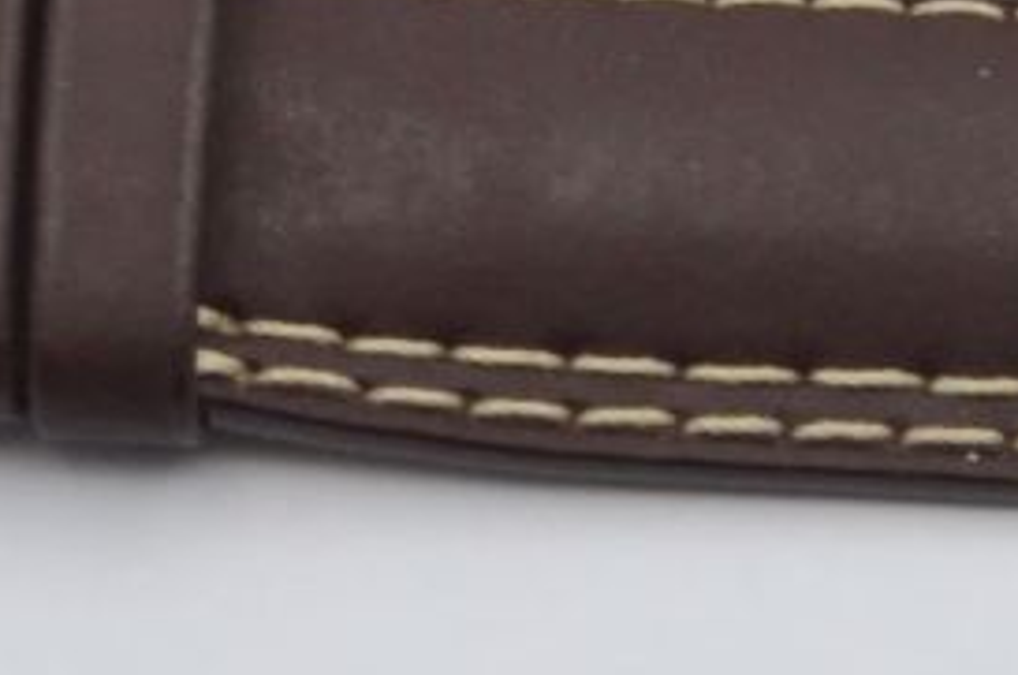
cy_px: -763
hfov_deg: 6.5
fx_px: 8948
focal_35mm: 317
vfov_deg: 4.3
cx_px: 794
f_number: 29
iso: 1250
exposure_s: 1/30
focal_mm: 48
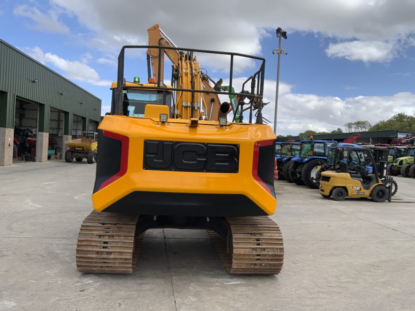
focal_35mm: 29
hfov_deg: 61.7
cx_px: 208
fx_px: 348
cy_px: 156
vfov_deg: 48.2
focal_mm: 3
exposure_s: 1/1490
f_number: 1.8
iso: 16
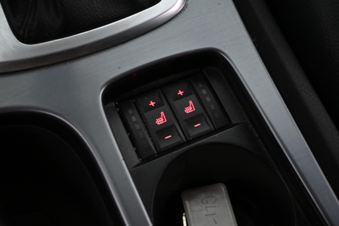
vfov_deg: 32.4
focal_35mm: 41
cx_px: 170
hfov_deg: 47.2
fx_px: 388
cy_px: 113
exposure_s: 1/40
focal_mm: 27.5
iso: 3200
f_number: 4.5
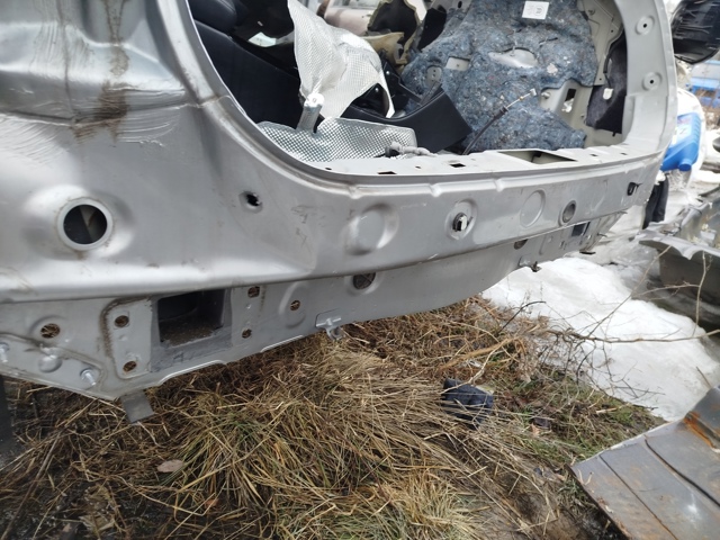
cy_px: 270
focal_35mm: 24
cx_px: 360
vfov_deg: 56.8
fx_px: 499
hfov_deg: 71.6
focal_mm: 5.31
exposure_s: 1/50
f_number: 1.7
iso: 100
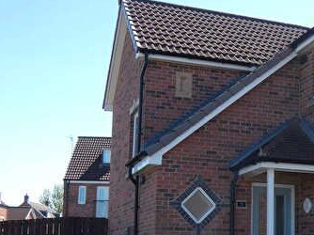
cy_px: 165
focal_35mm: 65
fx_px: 589
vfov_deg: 22.4
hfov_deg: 29.1
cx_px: 259
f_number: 3.3
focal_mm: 5.5
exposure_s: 1/400
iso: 80
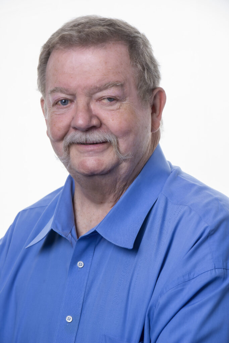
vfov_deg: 12.8
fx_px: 1526
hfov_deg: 8.6
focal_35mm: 160
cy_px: 172
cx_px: 114
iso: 125
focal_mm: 160
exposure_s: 1/125
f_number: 8
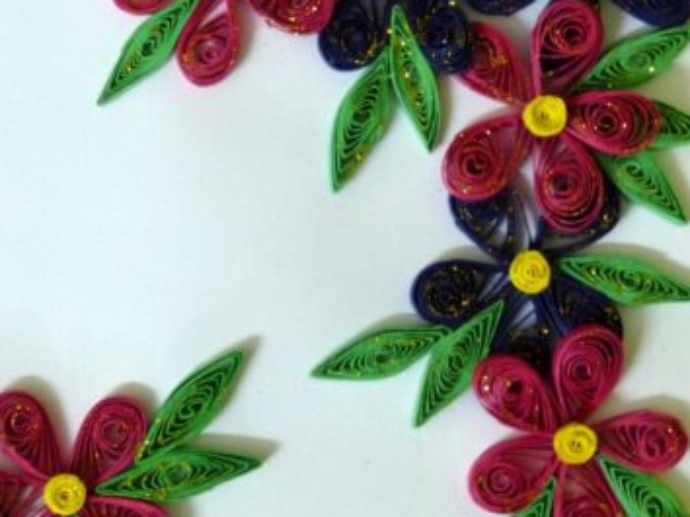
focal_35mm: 112
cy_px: 238
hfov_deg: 17.5
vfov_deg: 13.2
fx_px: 2231
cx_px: 156
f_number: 2.8
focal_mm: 11.9
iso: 400
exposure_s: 1/15
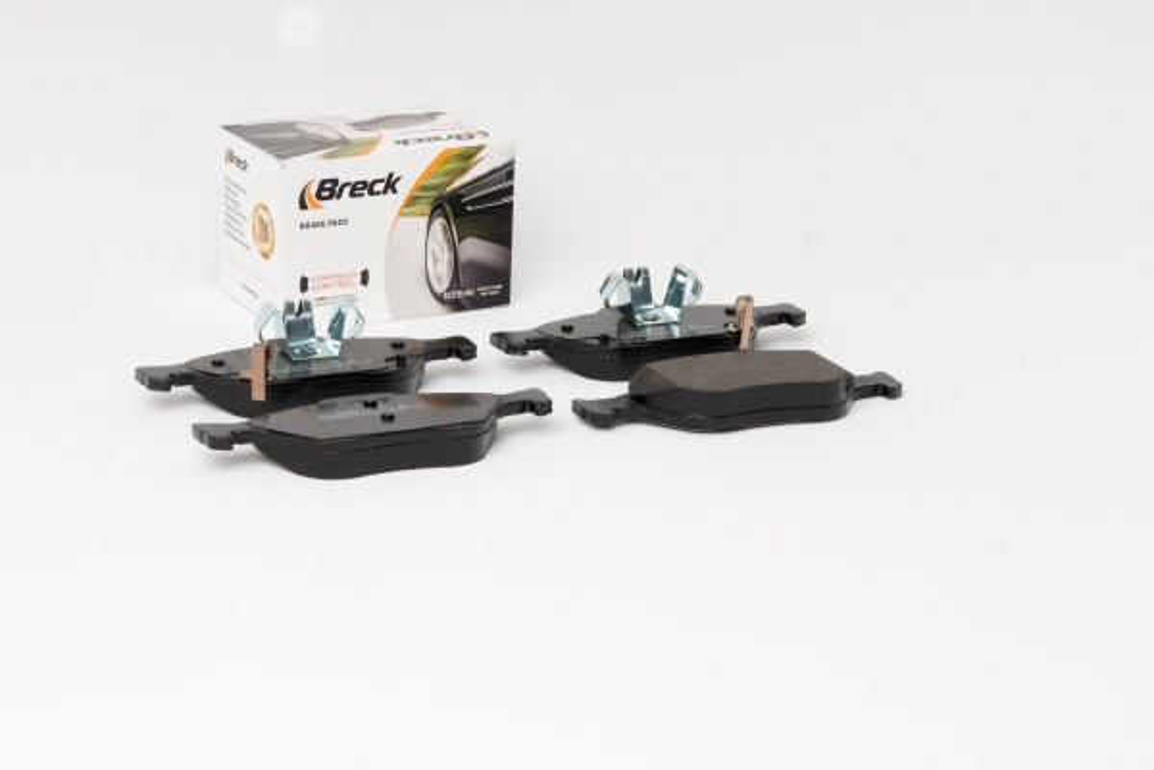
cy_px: 385
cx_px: 577
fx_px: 2644
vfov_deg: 16.6
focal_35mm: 82
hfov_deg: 24.6
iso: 100
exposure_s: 1/200
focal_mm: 55
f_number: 13
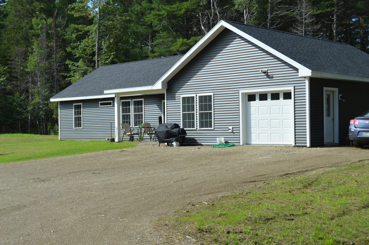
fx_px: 584
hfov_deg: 35.1
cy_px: 122
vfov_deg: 23.7
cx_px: 184
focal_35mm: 57
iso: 100
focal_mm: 38
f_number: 8
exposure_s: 1/250
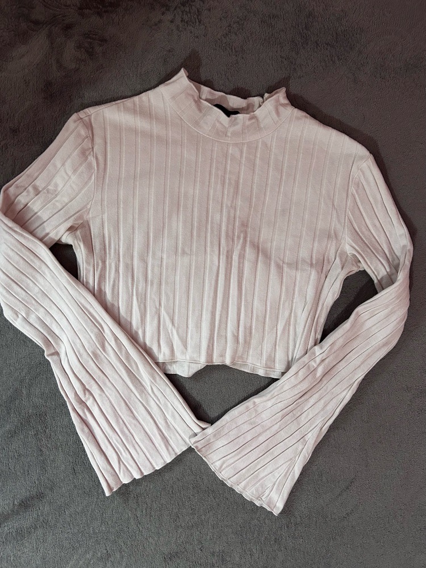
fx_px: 427
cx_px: 213
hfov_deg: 53.1
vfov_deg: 67.3
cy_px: 284
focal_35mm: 26
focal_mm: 5.7
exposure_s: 1/50
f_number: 1.5
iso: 250
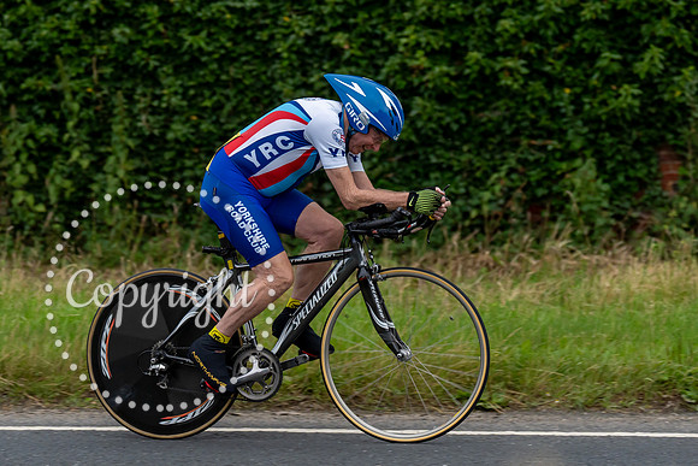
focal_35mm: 130
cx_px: 351
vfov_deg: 10.5
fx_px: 2517
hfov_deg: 15.8
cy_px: 120
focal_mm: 84
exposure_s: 1/800
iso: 1000
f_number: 2.8
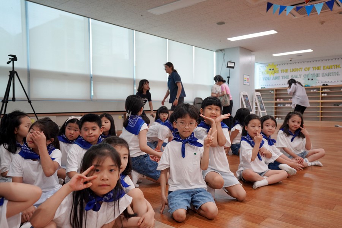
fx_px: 275
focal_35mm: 29
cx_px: 171
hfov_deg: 63.7
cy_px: 114
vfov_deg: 45.0
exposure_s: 1/160
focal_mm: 29
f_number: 4
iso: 2000
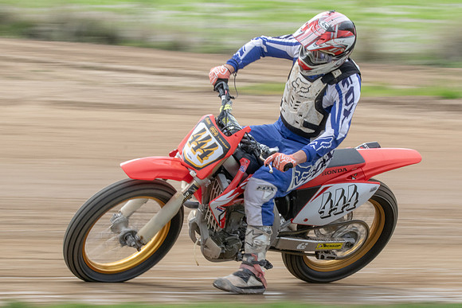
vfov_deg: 4.5
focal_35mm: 308
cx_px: 244
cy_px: 147
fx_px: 3952
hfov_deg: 6.7
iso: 640
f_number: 22
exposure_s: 1/100
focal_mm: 150
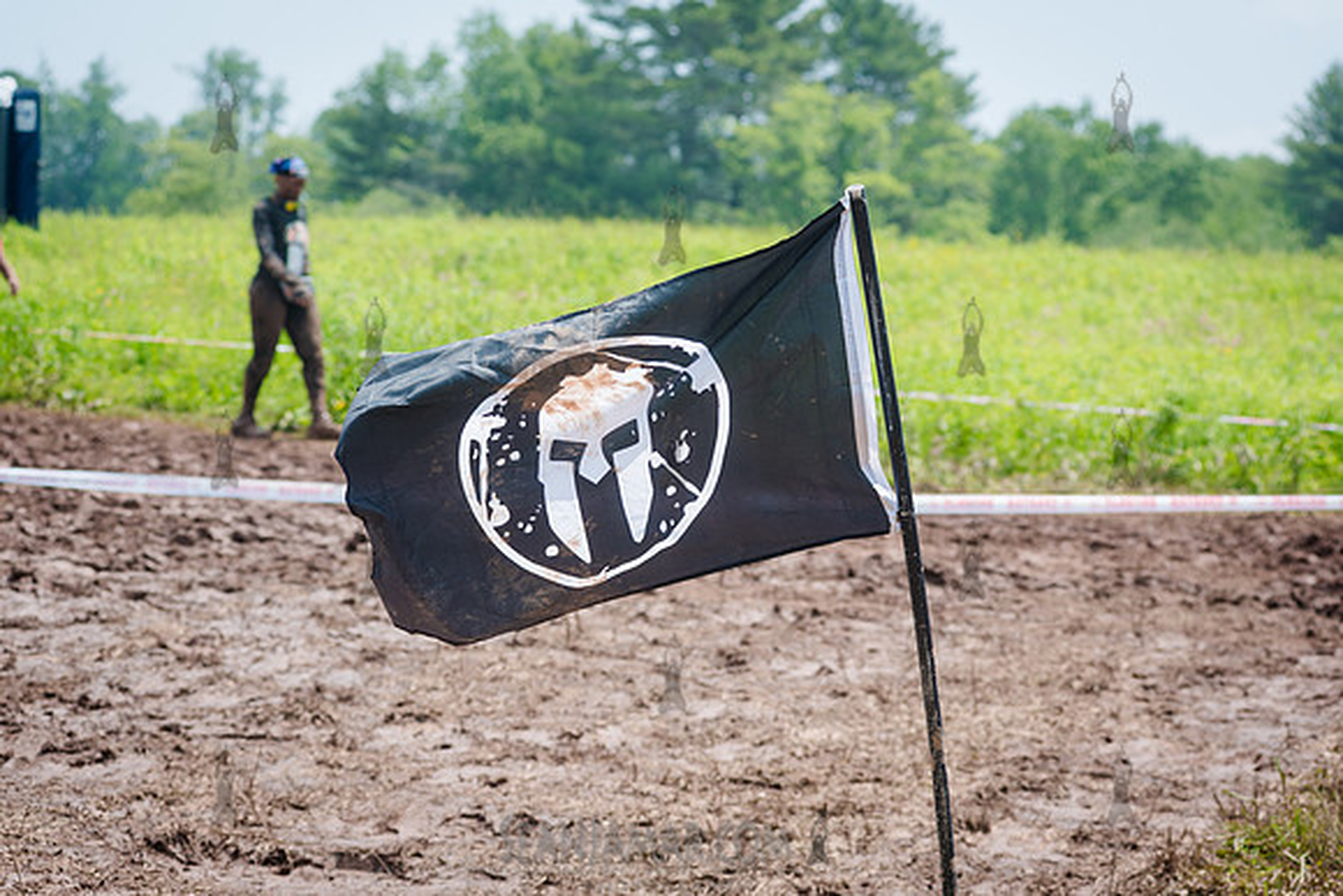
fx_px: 3223
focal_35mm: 86
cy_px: 448
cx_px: 672
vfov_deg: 15.8
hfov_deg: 23.5
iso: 250
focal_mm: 86
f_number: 5
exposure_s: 1/1000
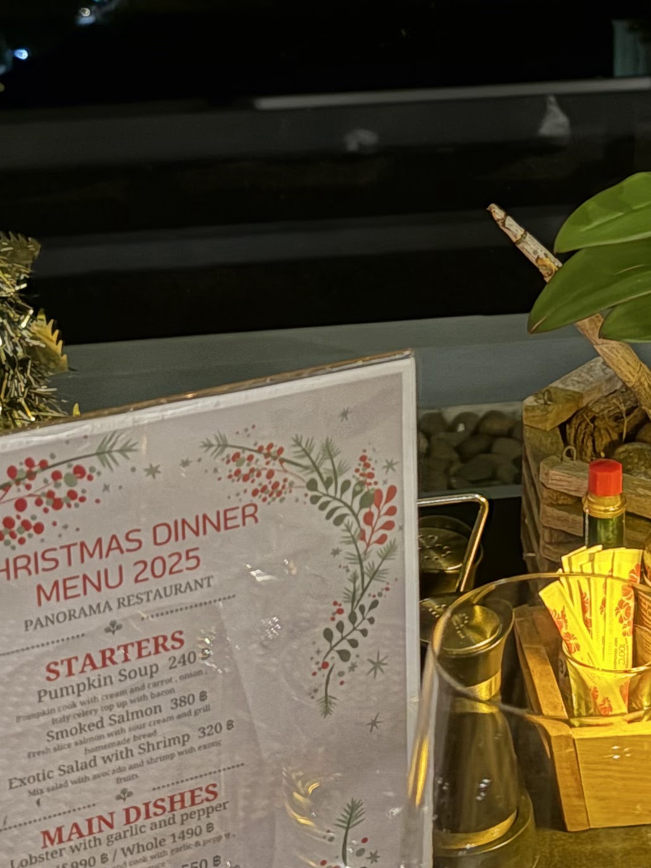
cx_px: 451
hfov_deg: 19.1
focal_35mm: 77
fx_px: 1930
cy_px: 140
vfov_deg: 24.8
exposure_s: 1/13
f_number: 1.6
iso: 500
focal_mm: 5.96
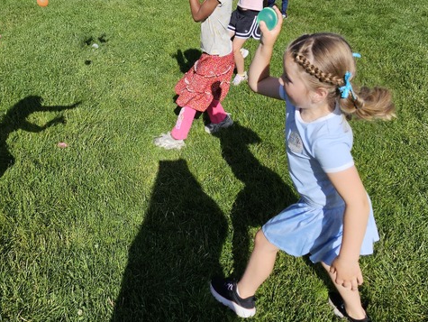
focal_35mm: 28
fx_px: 346
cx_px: 136
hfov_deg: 61.6
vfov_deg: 48.5
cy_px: 95
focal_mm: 2.2
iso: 50
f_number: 2.2
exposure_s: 1/3502
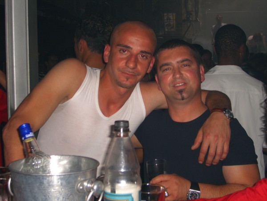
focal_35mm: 57
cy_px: 100
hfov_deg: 33.8
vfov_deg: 25.7
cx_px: 134
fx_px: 440
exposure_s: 1/60
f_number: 3.6
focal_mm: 11.8
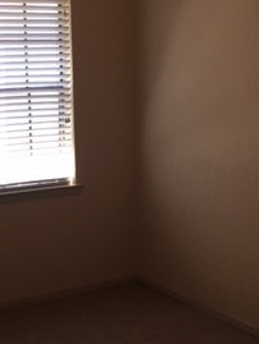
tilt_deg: -7.7
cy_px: 166
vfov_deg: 28.1
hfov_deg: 21.2
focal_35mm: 69
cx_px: 82
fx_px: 688
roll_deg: +0.9
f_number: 2.2
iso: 64
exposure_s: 1/120
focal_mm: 4.15
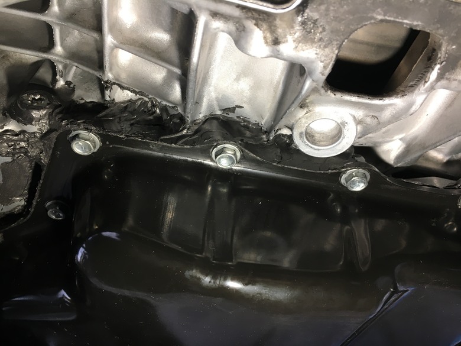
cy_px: 173
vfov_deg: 48.2
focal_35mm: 29
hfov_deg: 61.7
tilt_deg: +45.4
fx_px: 386
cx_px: 230
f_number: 2.2
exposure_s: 1/30
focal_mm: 4.15
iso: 50
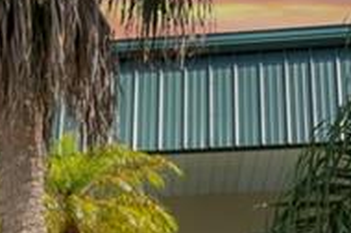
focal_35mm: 162
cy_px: 546
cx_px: -176
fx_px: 1577
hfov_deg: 12.1
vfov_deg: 7.9
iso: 100
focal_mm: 20
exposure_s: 1/160
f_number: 6.3
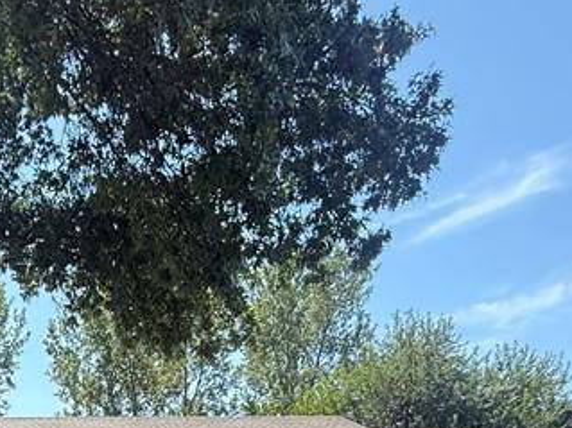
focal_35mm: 45
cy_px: 598
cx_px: 38
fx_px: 743
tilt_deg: -2.4
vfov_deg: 26.0
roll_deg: +0.0
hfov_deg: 38.6
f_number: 2.2
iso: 64
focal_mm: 2.22
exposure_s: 1/694
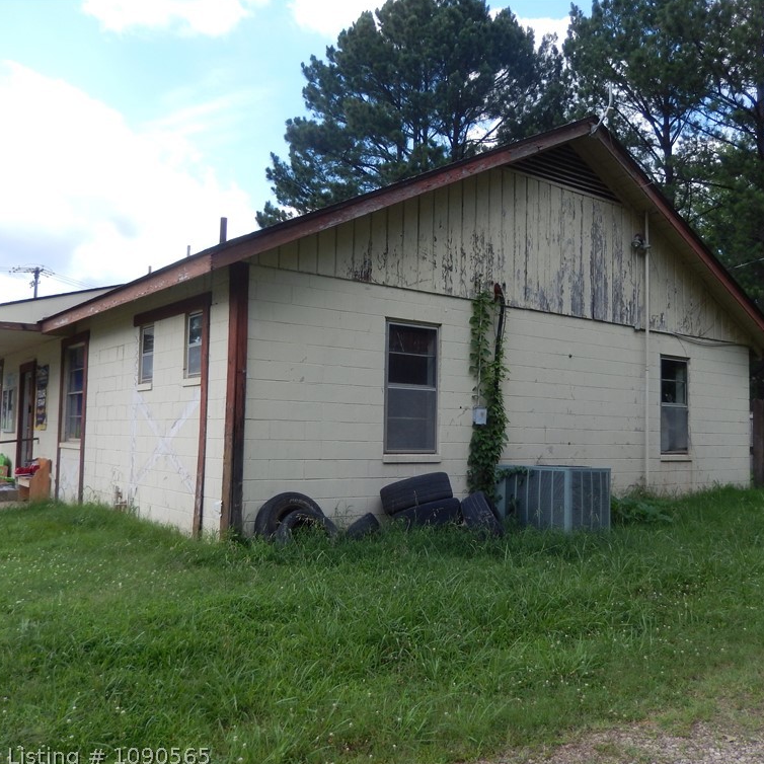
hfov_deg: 54.0
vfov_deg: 54.0
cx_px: 413
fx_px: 749
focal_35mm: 30
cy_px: 384
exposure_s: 1/800
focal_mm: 4.5
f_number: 3.4
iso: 125
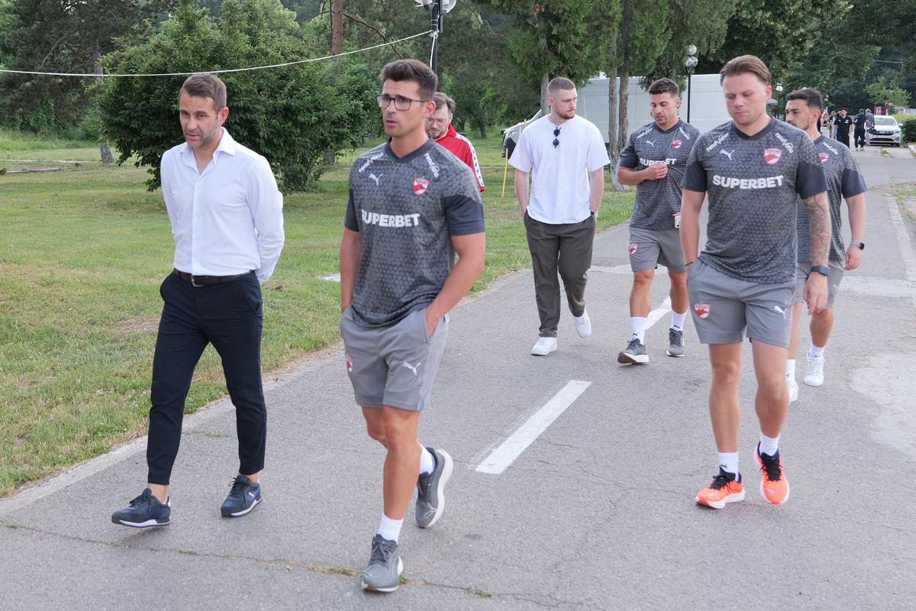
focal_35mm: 32
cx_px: 458
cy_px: 306
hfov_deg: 58.7
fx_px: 814
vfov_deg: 41.1
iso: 500
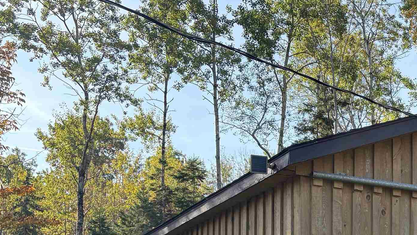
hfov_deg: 31.4
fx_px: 697
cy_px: 265
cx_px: 395
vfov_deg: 18.3
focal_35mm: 63
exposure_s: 1/1451
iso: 64
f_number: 1.6
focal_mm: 5.96
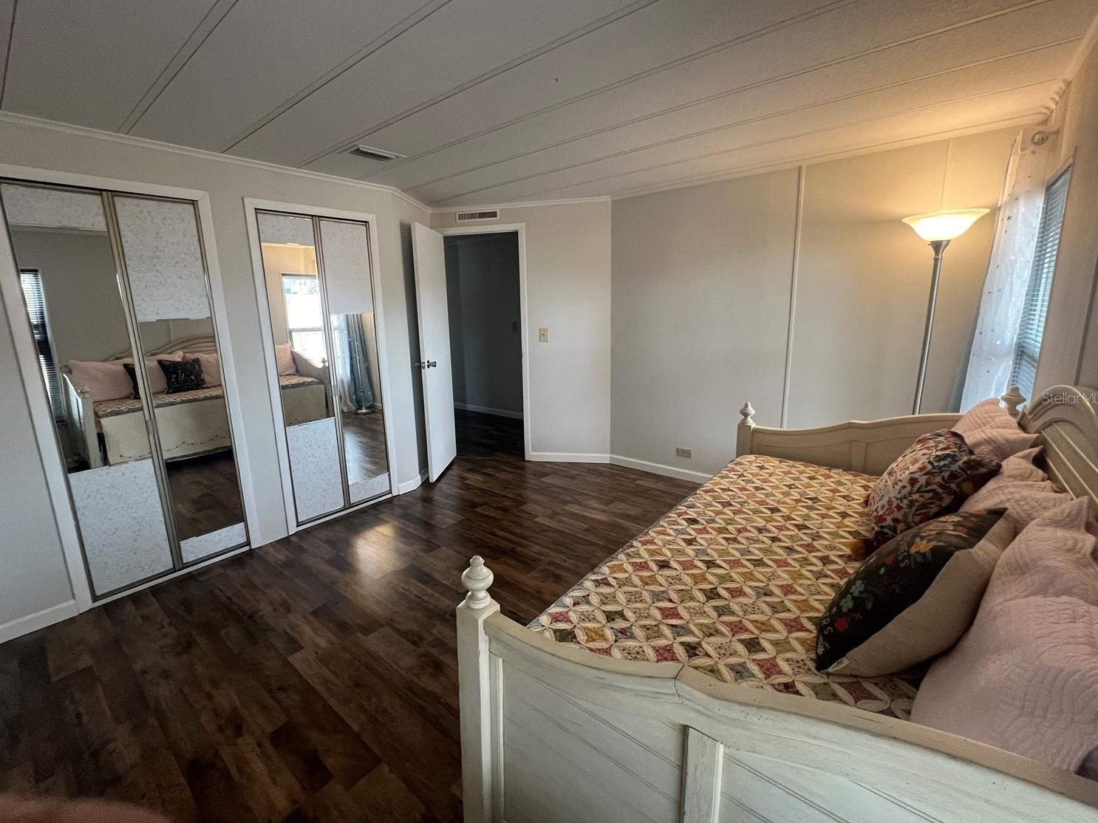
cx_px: 520
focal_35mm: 14
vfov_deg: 85.6
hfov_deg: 102.0
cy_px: 397
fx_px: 444
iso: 250
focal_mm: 1.57
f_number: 1.8
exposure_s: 1/60
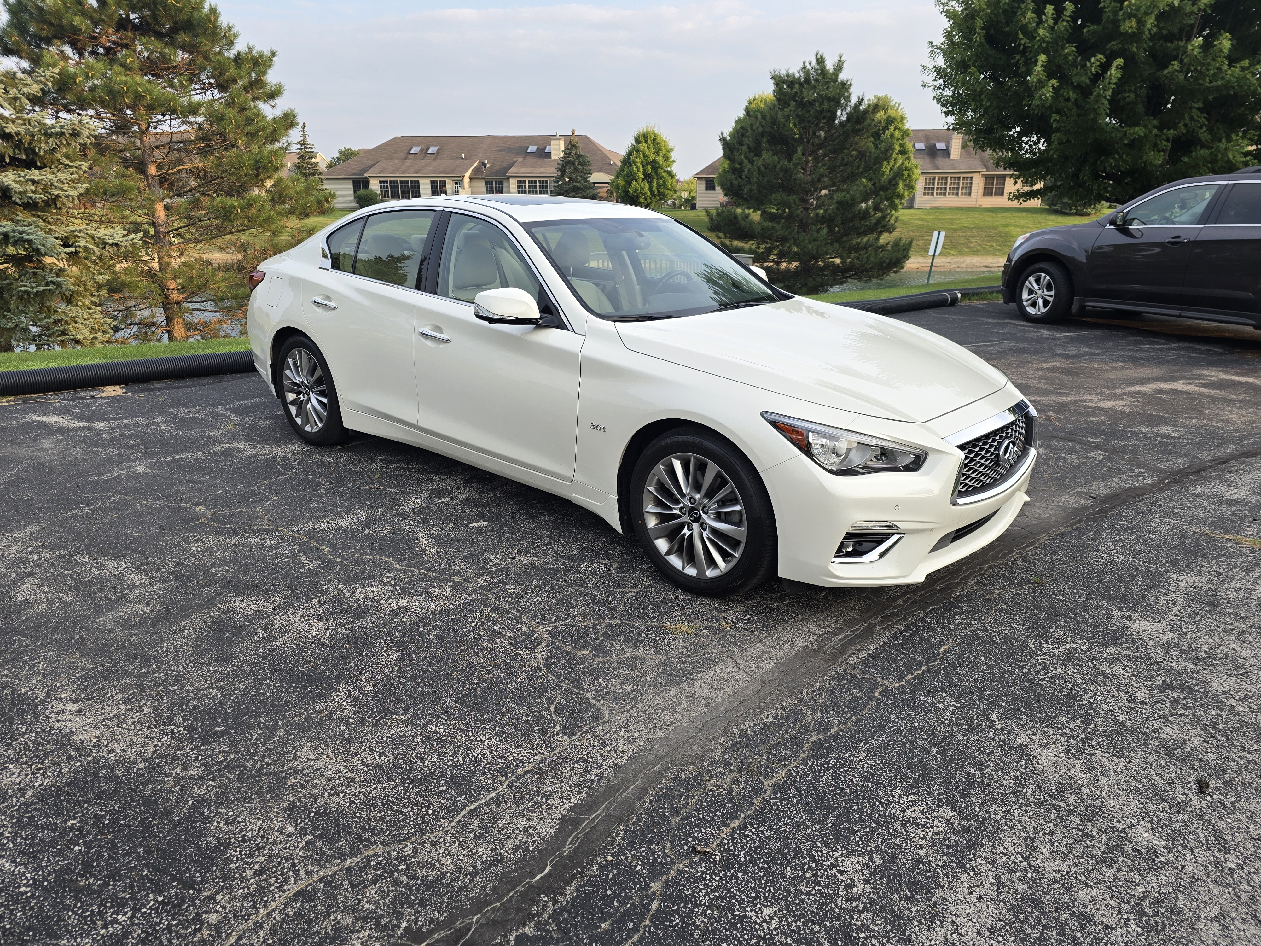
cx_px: 630
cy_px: 473
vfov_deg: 58.9
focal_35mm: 23
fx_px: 838
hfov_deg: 73.9
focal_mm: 6.3
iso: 16
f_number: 1.7
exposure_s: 1/180
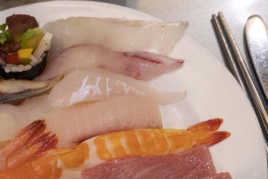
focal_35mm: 86
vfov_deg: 15.9
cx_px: 64
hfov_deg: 23.4
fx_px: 641
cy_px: 110
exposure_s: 1/60
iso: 2000
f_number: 5
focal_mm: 39
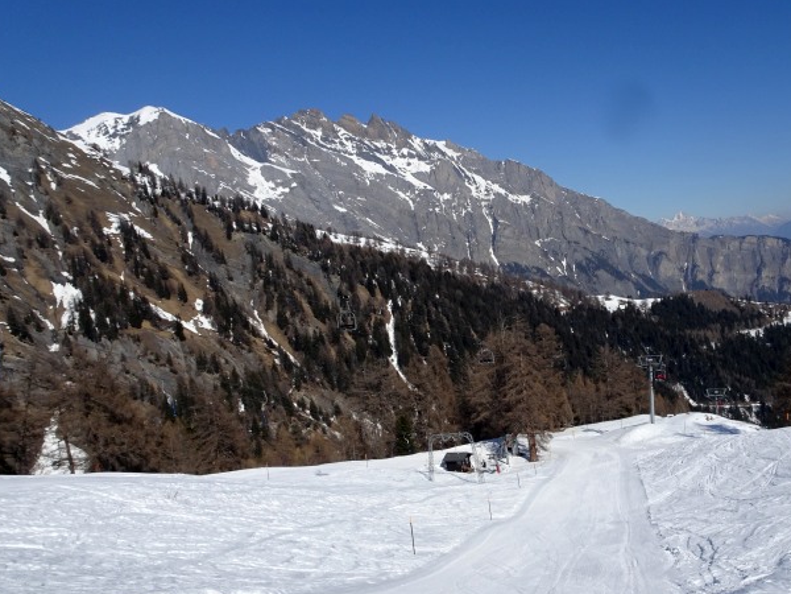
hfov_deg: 55.8
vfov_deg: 44.0
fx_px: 731
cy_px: 348
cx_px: 514
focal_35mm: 32
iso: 80
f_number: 3.5
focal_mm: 4.1
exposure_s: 1/2000
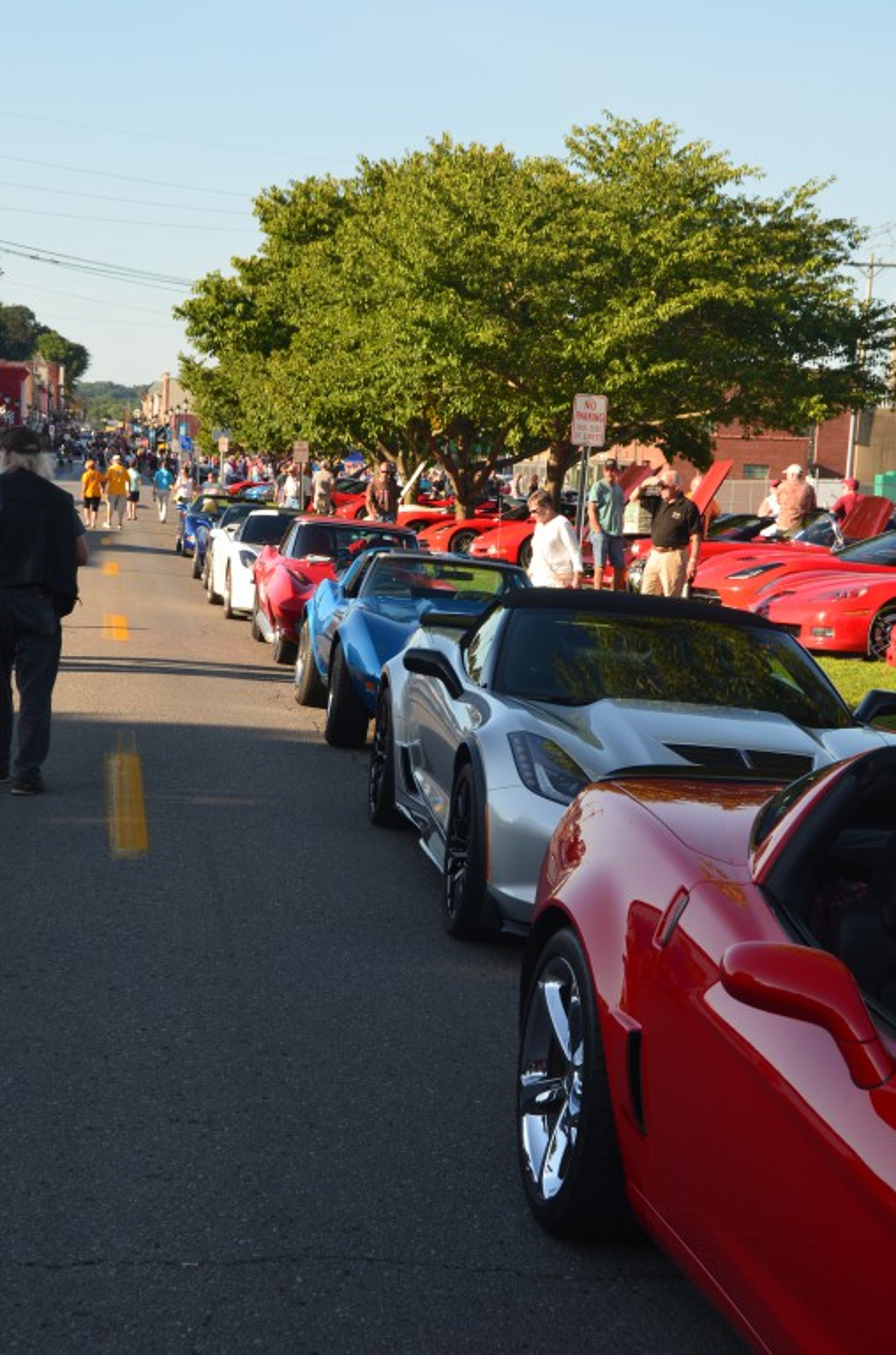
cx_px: 448
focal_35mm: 63
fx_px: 2365
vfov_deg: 32.0
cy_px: 678
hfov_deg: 21.5
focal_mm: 42
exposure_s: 1/100
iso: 200
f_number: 11
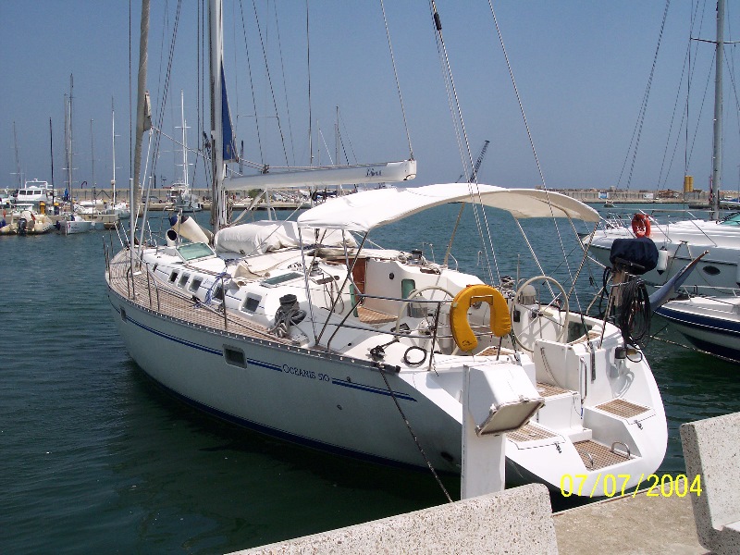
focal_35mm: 38
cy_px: 278
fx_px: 812
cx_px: 370
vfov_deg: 37.7
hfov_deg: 49.0
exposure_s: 1/1000
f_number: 4.8
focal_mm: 8
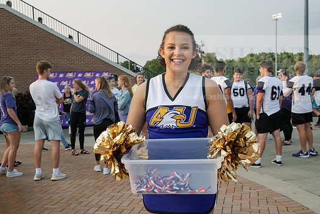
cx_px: 157
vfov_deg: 33.4
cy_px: 110
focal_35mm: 40
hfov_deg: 48.5
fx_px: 356
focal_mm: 36
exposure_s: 1/200
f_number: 6.3
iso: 250
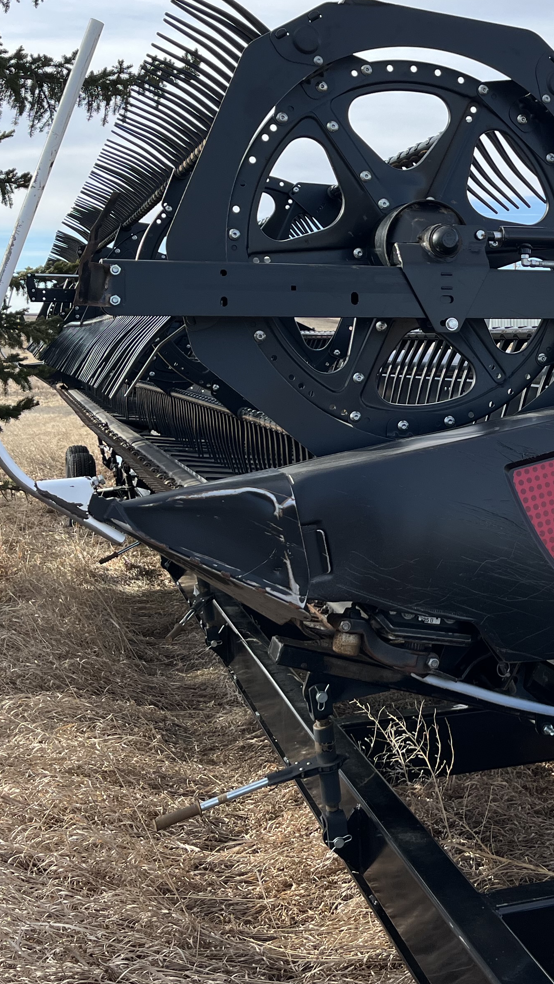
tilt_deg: -3.3
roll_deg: +0.1
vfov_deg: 42.7
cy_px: 391
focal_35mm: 48
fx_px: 1254
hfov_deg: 24.1
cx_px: 513
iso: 50
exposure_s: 1/2137
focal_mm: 5.1
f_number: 1.6
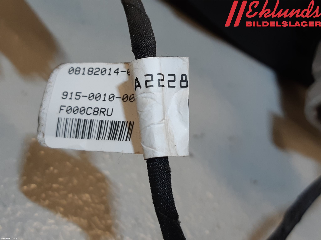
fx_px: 241
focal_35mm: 26
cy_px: 120
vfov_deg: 53.1
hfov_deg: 67.3
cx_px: 160
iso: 64
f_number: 1.7
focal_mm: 3.93
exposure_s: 1/100
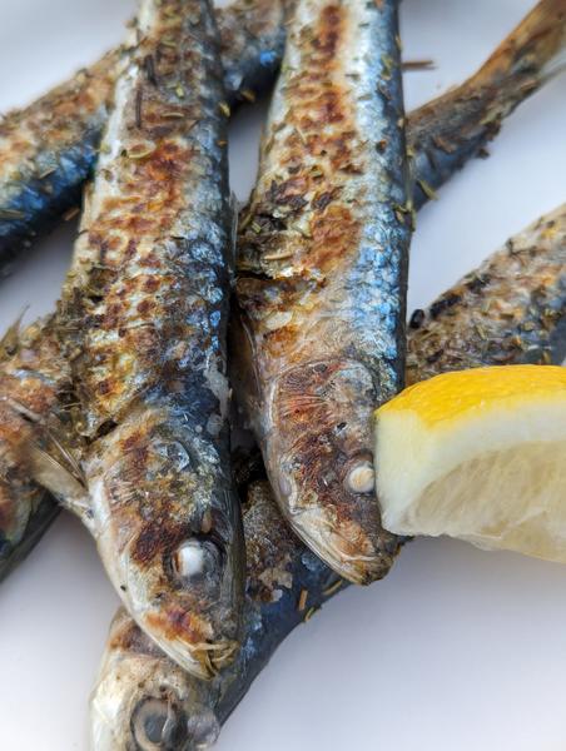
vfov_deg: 39.6
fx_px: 1043
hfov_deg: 30.3
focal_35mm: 48
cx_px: 283
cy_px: 376
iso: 49
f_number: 1.85
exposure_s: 1/826
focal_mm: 6.81
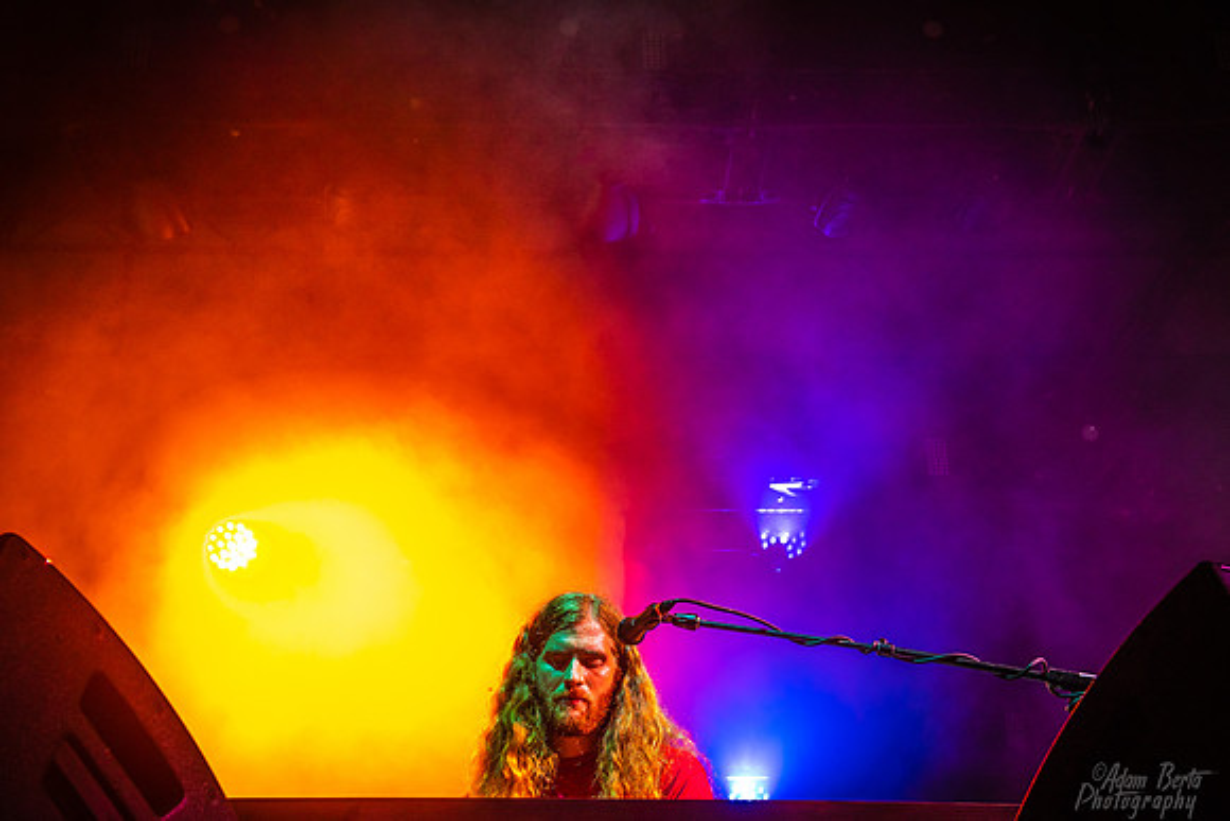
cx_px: 590
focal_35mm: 52
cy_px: 380
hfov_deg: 37.9
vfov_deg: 25.8
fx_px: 1791
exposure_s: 1/60
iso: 1000
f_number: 5.6
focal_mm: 48
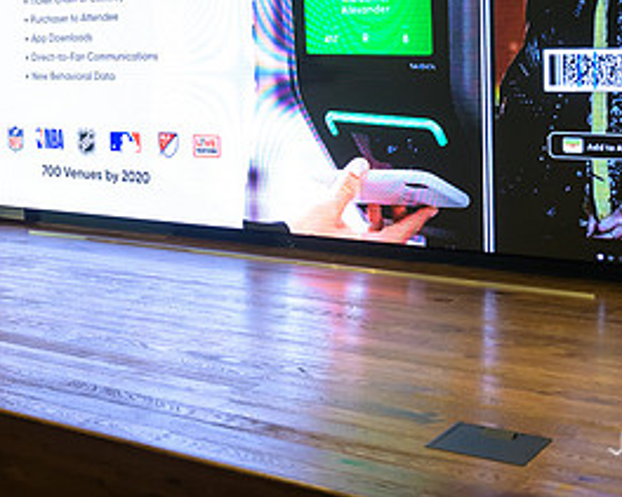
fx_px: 1178
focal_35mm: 64
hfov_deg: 29.1
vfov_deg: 23.2
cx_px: 151
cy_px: 51
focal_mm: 31
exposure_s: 1/200
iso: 1250
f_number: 3.2
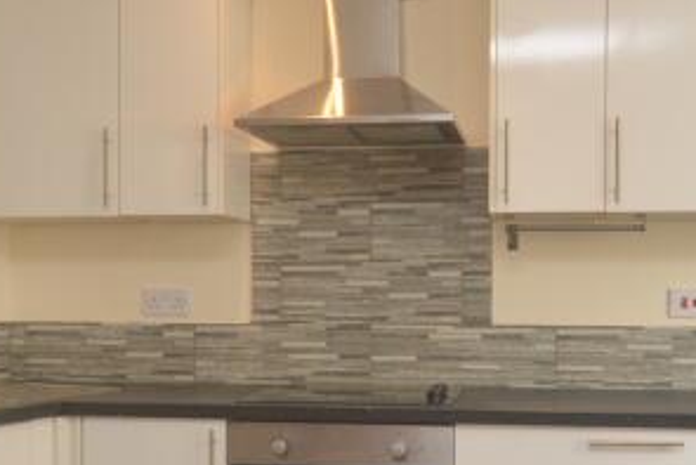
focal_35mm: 52
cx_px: 420
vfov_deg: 26.0
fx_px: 1006
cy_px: 275
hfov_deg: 38.0
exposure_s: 1/60
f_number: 4
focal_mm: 10
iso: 280
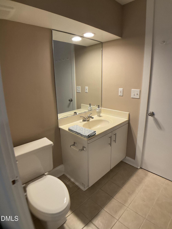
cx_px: 86
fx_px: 192
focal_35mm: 29
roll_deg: +0.8
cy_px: 114
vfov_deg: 61.7
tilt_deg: -14.6
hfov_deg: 48.2
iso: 100
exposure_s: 1/60
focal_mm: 3
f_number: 1.8
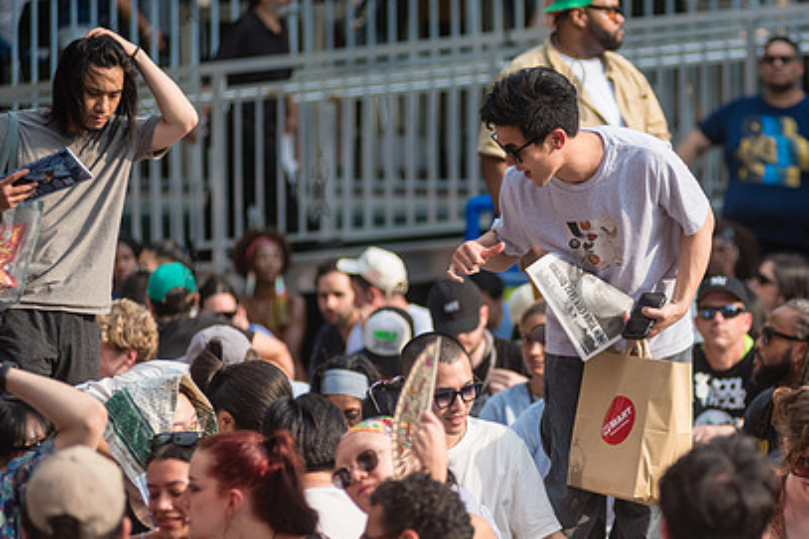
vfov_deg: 6.2
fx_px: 4964
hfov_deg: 9.3
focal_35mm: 221
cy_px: 279
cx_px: 574
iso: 400
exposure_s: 1/3200
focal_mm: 155
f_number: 3.2
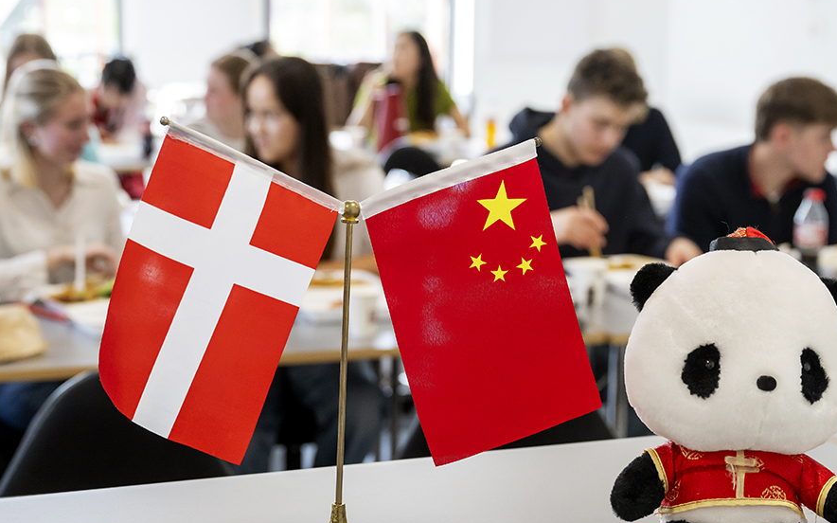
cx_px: 418
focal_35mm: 66
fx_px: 1505
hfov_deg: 31.1
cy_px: 298
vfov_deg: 19.7
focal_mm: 53
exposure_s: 1/160
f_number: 4.5
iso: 1000
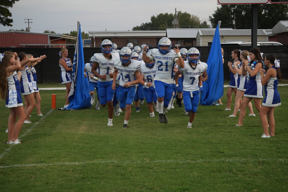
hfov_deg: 24.8
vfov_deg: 16.7
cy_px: 96
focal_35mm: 82
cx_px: 144
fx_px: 656
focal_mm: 55
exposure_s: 1/160
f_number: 4.5
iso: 200
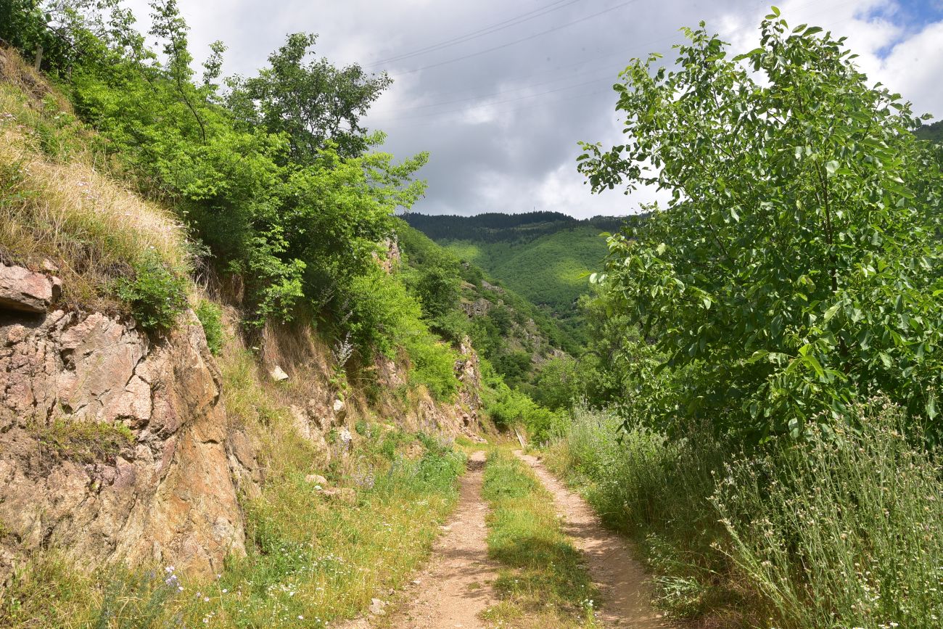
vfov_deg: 27.0
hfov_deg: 39.6
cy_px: 314
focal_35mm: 50
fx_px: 1310
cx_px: 472
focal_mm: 50
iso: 320
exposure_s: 1/125
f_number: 16
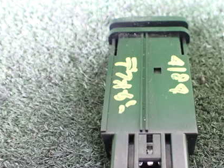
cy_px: 97
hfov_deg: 43.2
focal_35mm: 43
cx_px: 150
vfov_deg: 33.5
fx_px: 278
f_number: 2.3
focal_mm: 5.4
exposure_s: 1/25
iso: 1600
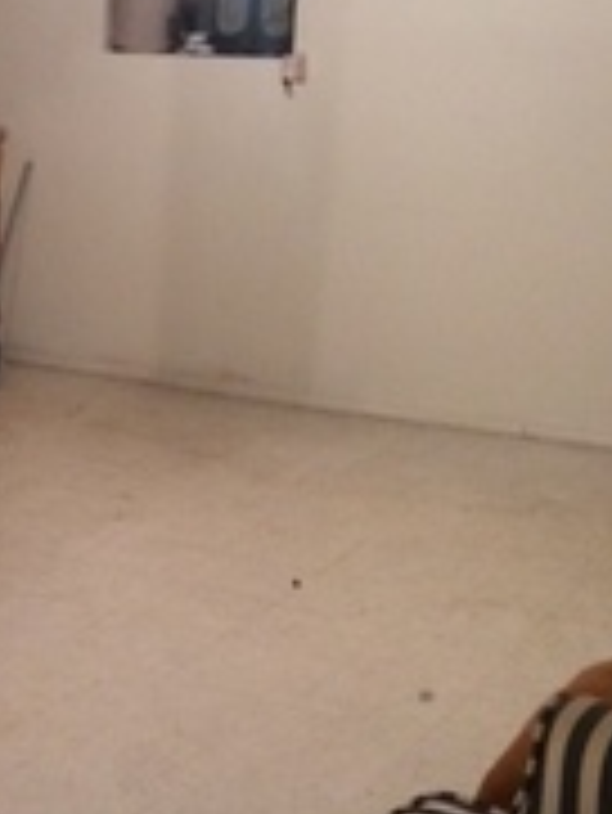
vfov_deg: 25.2
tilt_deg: -18.7
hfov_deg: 18.0
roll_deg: +0.3
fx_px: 1813
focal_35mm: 77
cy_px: 531
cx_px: -158
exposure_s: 1/30
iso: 250
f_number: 2.2
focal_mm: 4.15
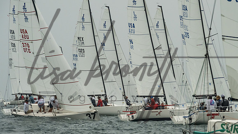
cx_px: 137
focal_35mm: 267
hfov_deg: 8.1
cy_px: 81
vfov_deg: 4.6
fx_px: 1684
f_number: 9
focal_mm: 185
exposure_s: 1/3200
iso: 800
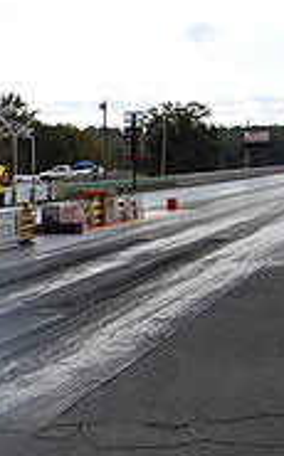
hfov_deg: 8.3
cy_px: 320
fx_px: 1790
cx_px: -393
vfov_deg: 14.5
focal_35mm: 144
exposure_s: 1/1250
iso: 200
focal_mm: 30
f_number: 5
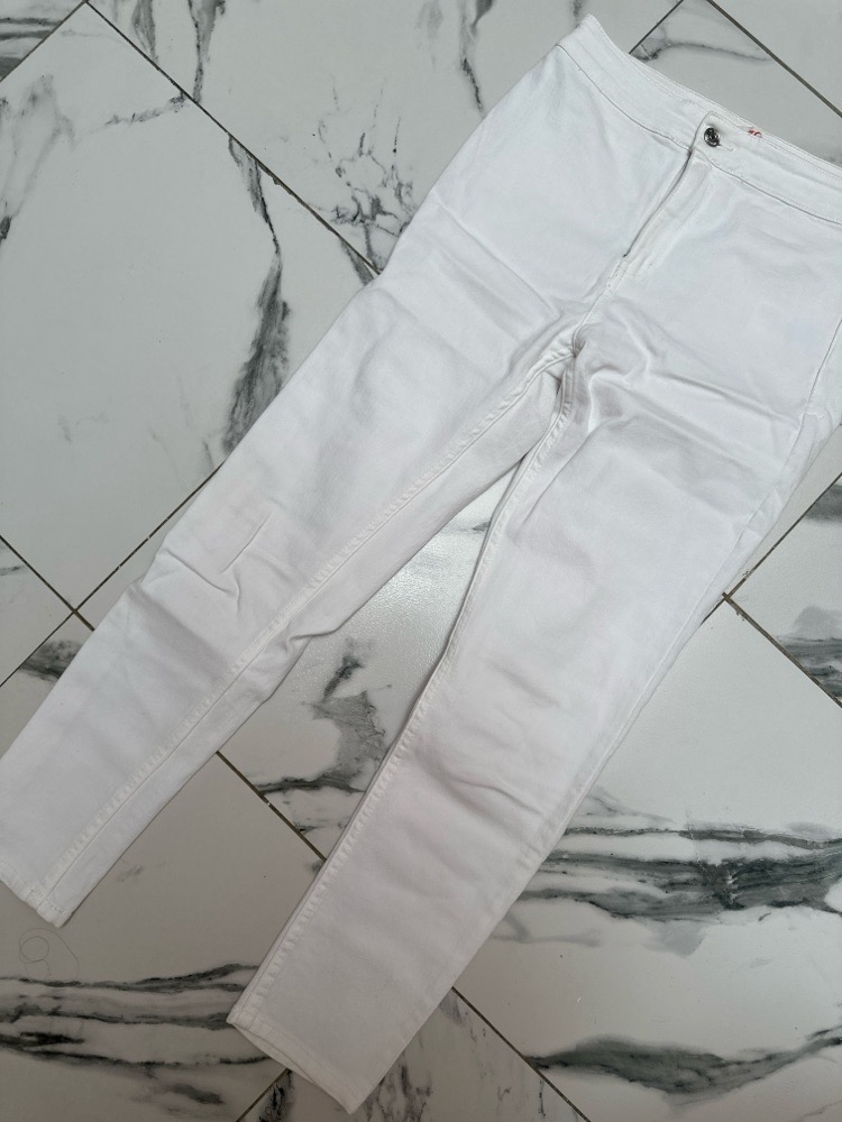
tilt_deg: -85.3
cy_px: 561
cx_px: 421
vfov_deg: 71.6
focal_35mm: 24
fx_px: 778
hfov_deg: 56.8
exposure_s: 1/121
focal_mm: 6.86
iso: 64
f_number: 1.78
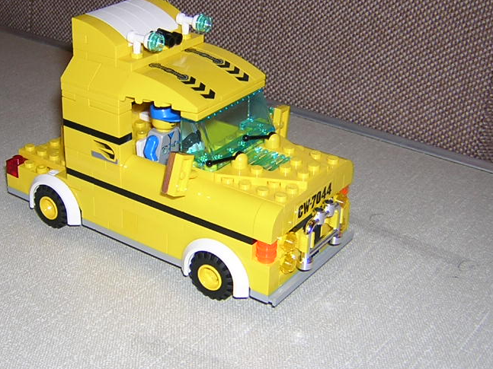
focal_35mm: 57
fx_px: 812
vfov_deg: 25.6
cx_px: 181
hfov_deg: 33.6
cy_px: 148
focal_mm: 4.7
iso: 100
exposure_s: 1/60.1
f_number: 2.6
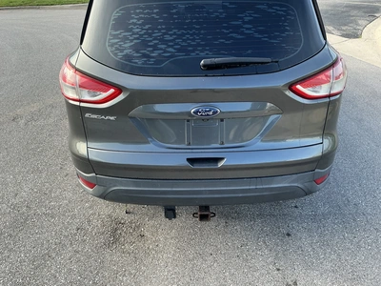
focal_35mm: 28
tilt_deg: -27.0
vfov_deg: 49.7
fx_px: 308
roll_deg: -1.2
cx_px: 190
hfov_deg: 63.4
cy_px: 143
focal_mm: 3
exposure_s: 1/159
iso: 20
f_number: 1.8
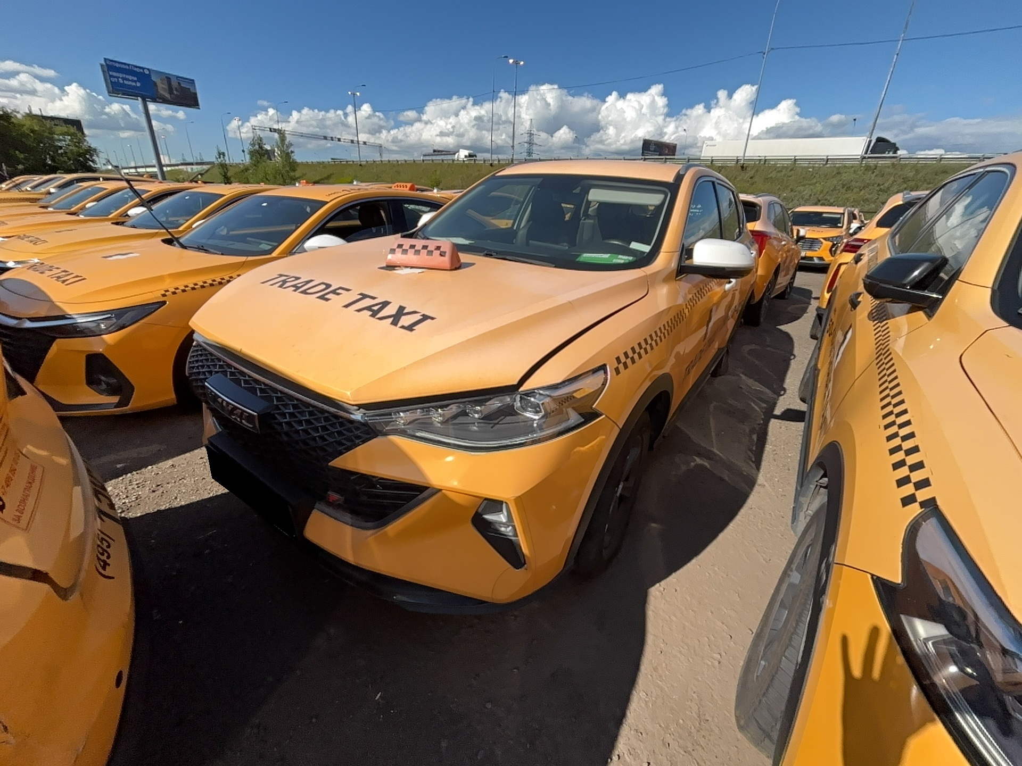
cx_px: 511
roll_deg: -1.5
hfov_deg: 106.2
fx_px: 384
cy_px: 383
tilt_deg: -22.5
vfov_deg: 89.9
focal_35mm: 13
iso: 16
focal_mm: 1.54
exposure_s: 1/1008
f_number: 2.4
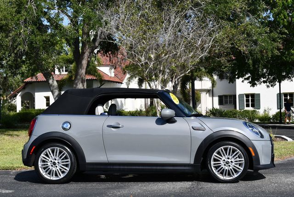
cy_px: 98
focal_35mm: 64
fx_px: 523
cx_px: 147
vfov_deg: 21.3
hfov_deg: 31.4
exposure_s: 1/250
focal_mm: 32
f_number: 8
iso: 100
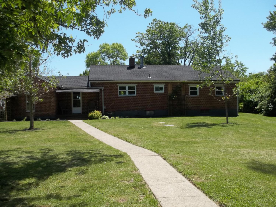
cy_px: 104
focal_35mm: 33
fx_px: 263
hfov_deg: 55.4
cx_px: 138
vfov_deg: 42.9
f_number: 8
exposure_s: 1/160
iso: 64
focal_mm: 5.9
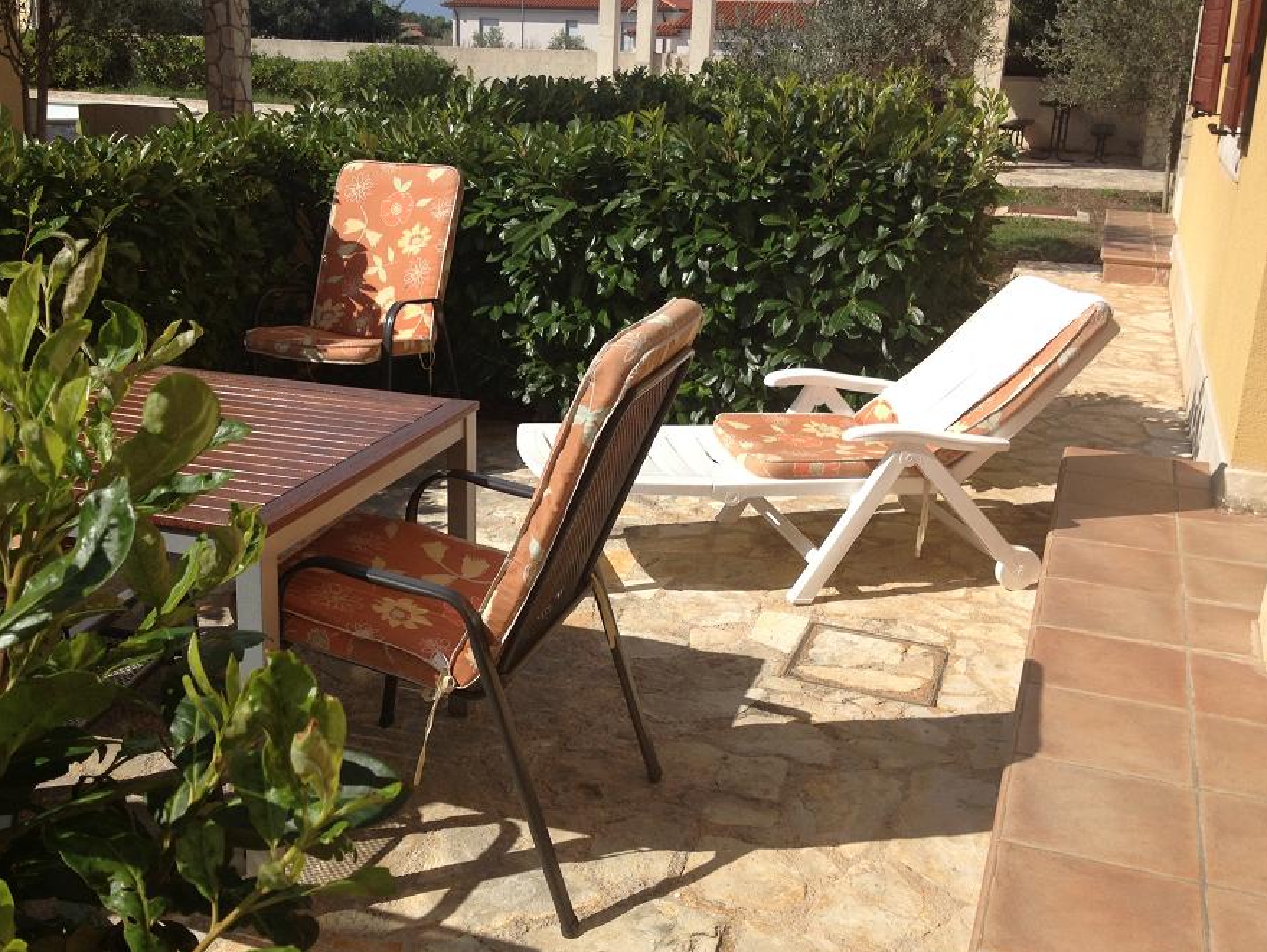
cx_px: 565
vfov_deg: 36.8
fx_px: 1428
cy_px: 457
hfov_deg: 47.8
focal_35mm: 39
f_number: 2.4
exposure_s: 1/2123
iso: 50
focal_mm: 4.28
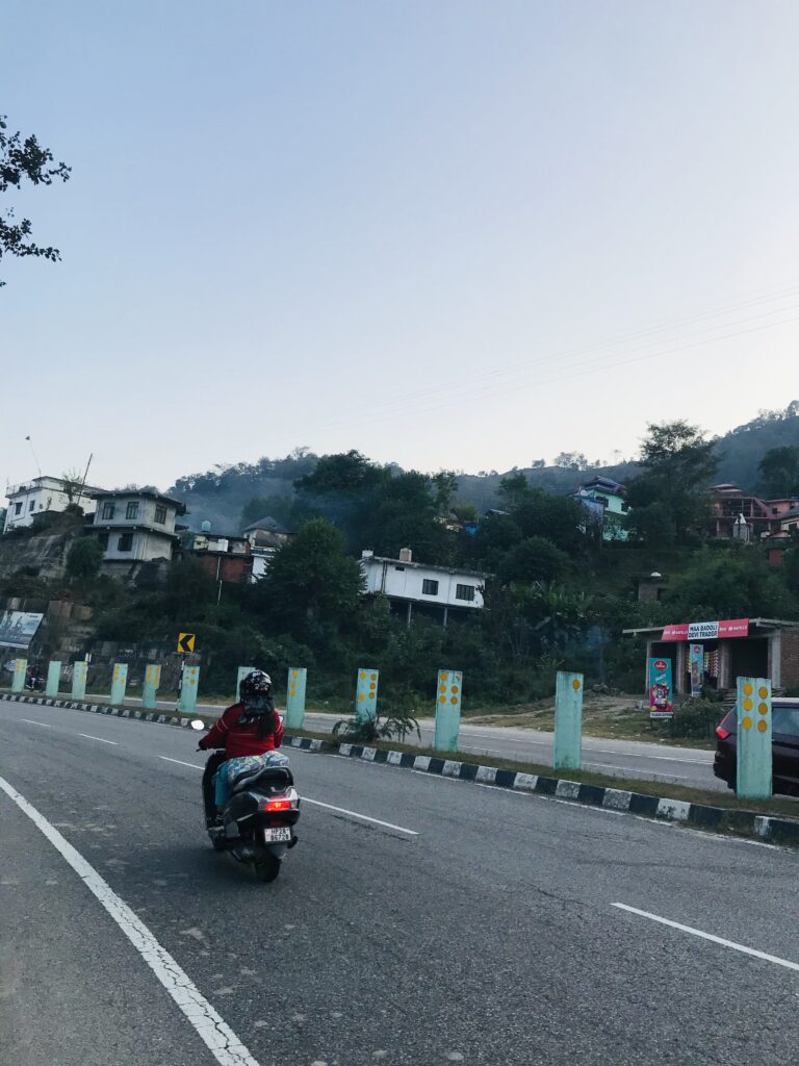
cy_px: 533
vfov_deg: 63.4
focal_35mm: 28
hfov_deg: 49.7
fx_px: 862
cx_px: 400
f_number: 1.8
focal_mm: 3.99
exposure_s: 1/1008
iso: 25
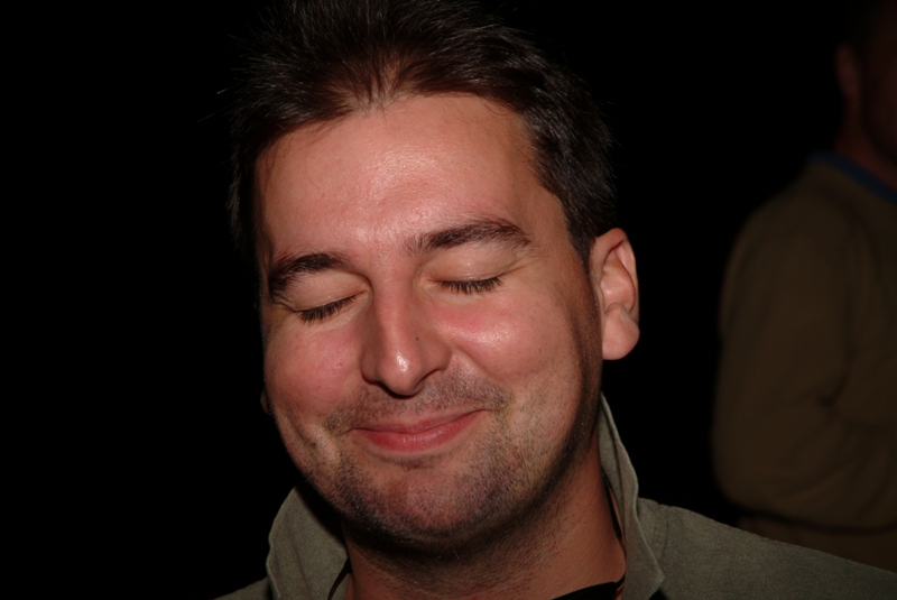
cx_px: 448
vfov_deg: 13.1
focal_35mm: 105
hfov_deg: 19.4
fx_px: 2619
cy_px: 300
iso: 100
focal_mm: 70
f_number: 6.7
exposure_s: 1/60
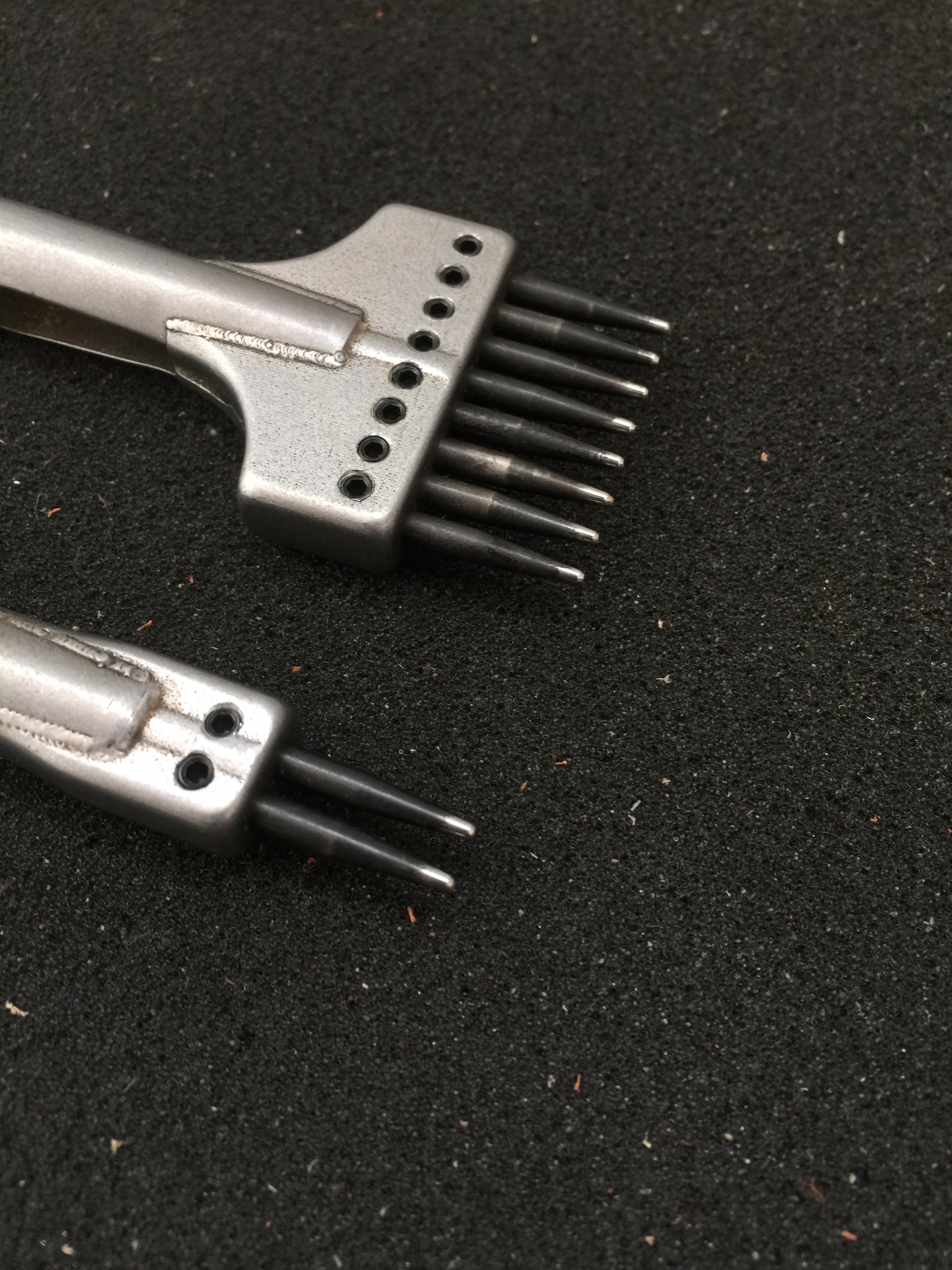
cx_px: 476
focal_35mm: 29
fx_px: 1063
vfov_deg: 61.7
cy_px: 635
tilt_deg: -64.0
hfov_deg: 48.2
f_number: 2.2
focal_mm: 4.15
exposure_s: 1/17
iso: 40
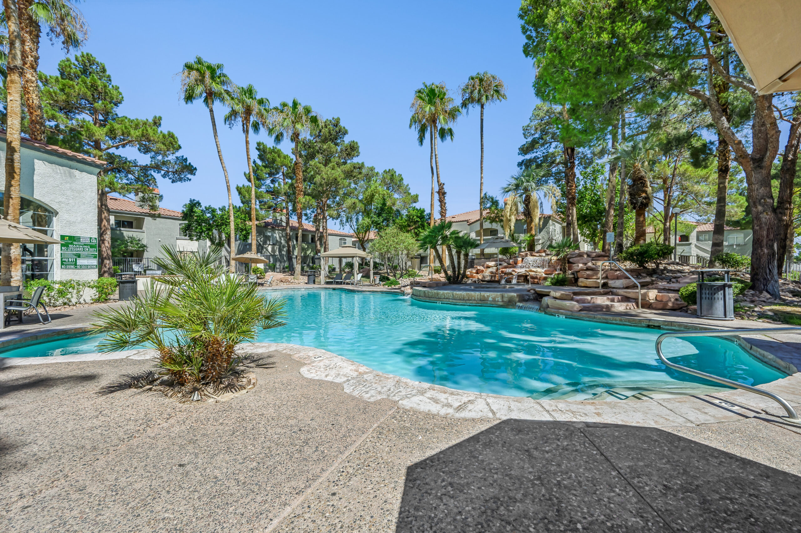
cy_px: 266
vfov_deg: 81.1
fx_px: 311
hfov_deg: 104.3
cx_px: 400
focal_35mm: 14
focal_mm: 14
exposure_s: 1/200
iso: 100
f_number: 11
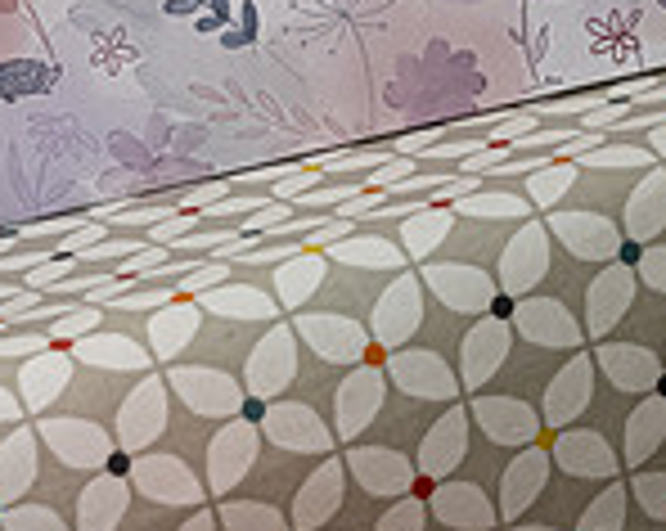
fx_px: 8130
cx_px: -518
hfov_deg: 4.6
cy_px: -191
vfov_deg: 3.7
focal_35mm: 413
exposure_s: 1/250
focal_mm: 74.4
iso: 1600
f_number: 2.8
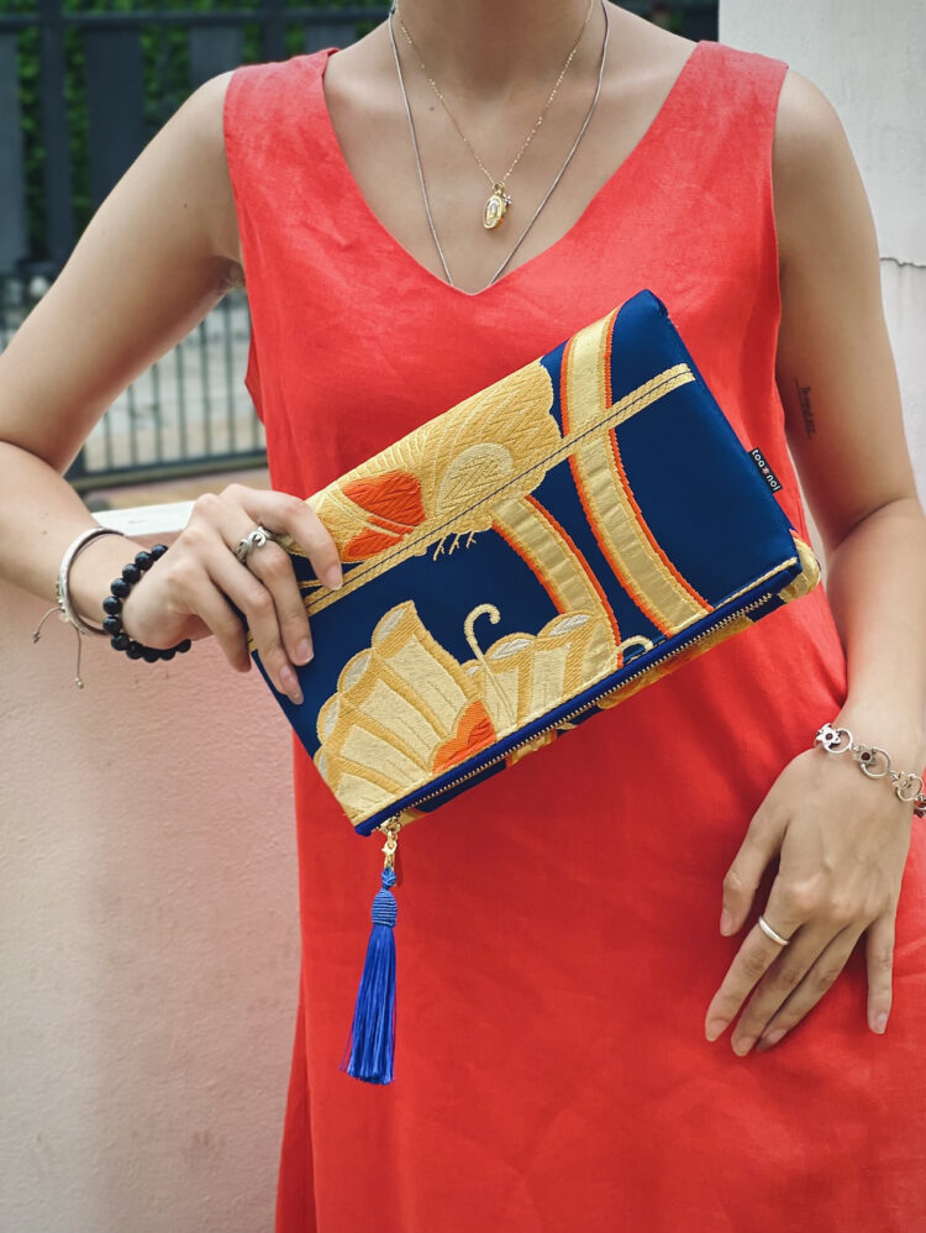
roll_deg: +1.4
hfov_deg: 19.2
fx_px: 2743
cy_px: 616
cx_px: 463
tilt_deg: -12.0
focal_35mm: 77
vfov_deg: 25.3
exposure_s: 1/121
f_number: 2.8
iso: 125
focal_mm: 9
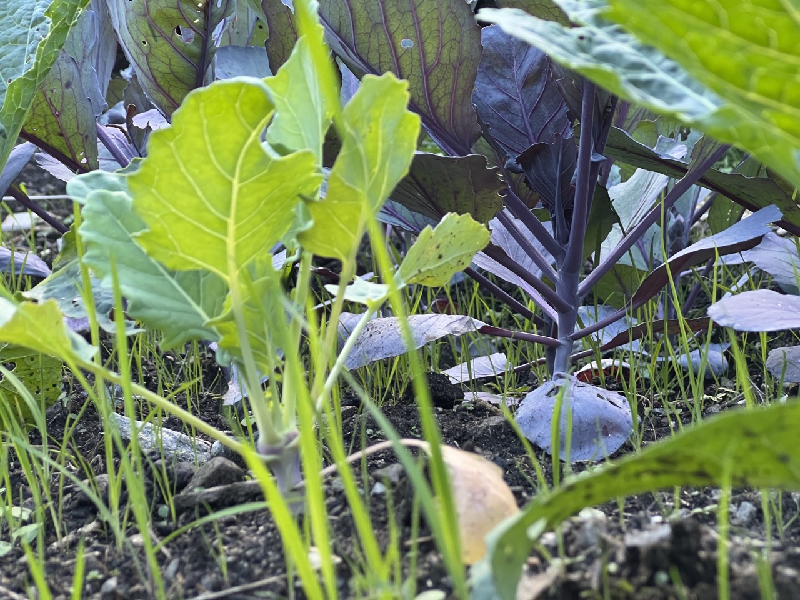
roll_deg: +0.9
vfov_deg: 19.1
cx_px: 400
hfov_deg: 25.3
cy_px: 300
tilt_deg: -3.8
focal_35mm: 77
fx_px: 1780
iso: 200
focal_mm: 9
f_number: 2.8
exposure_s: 1/81
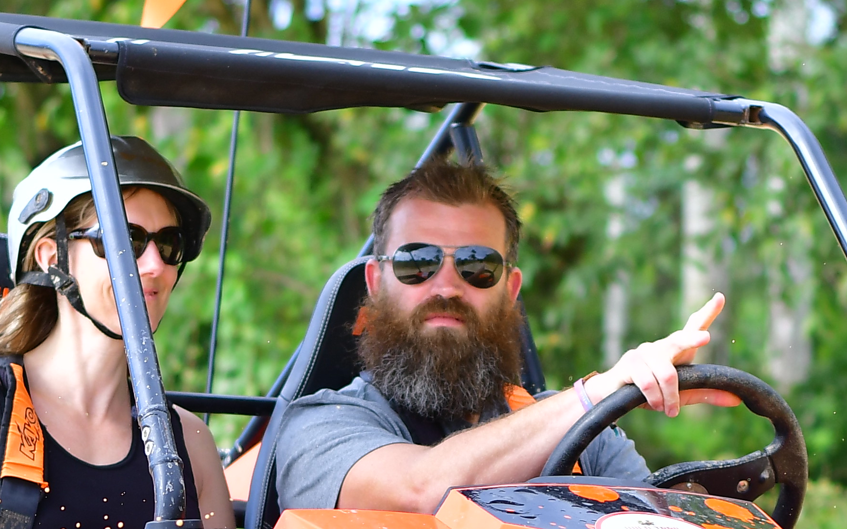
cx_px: 447
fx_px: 5540
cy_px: 714
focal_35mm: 240
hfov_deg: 8.7
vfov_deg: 5.4
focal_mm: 50
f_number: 2.8
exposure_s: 1/1000
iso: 100
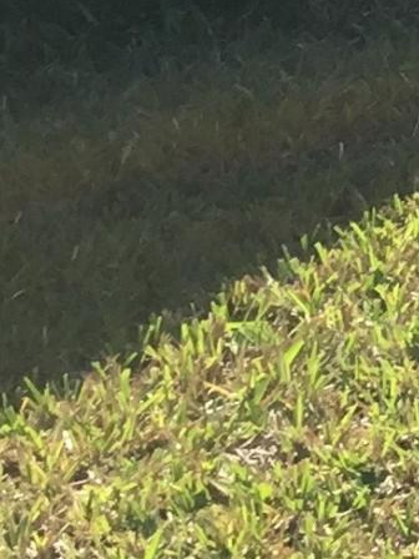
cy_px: -492
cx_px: 1491
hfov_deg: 6.6
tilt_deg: -13.1
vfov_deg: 9.6
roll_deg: +0.7
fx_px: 3131
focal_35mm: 194
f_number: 2.2
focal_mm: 4.15
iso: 32
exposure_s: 1/1041
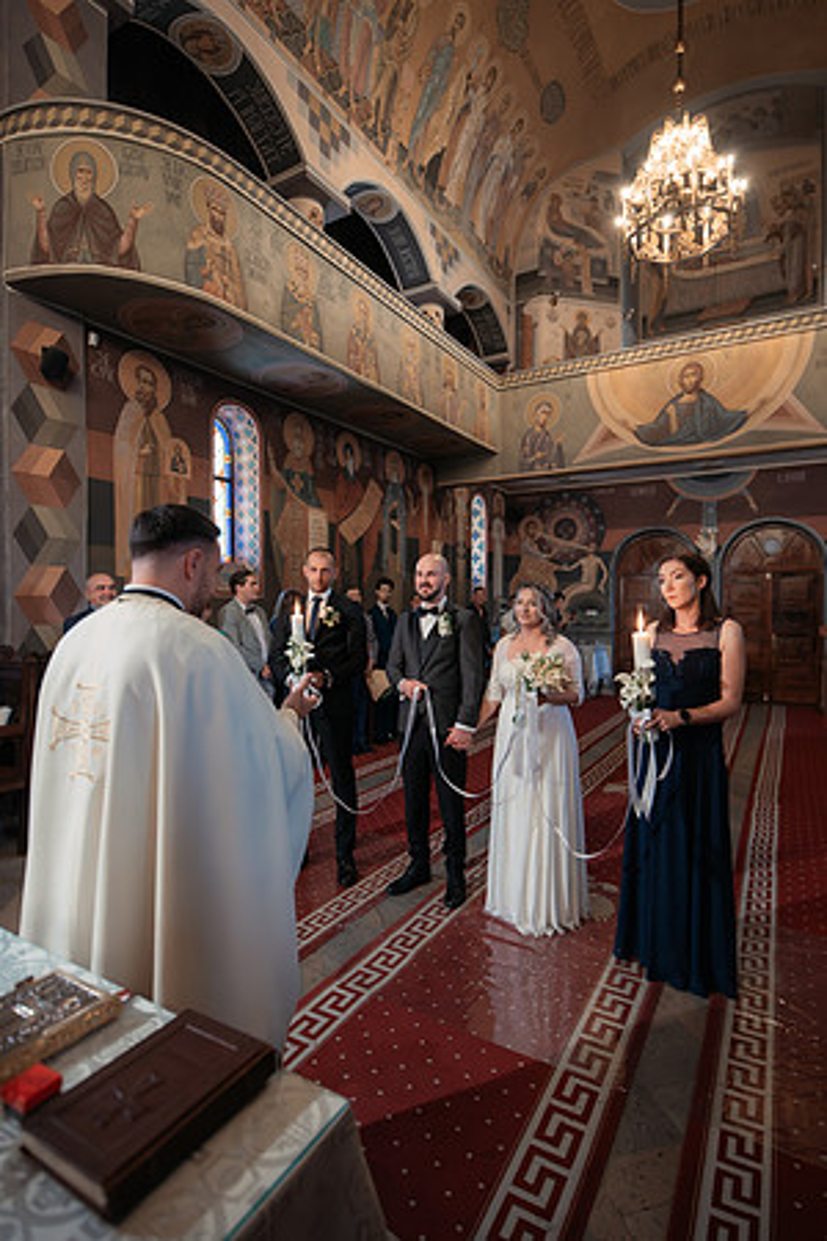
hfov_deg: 67.4
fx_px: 620
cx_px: 414
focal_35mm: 18
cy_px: 620
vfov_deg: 90.0
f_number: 2.8
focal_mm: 18
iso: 1600
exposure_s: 1/125
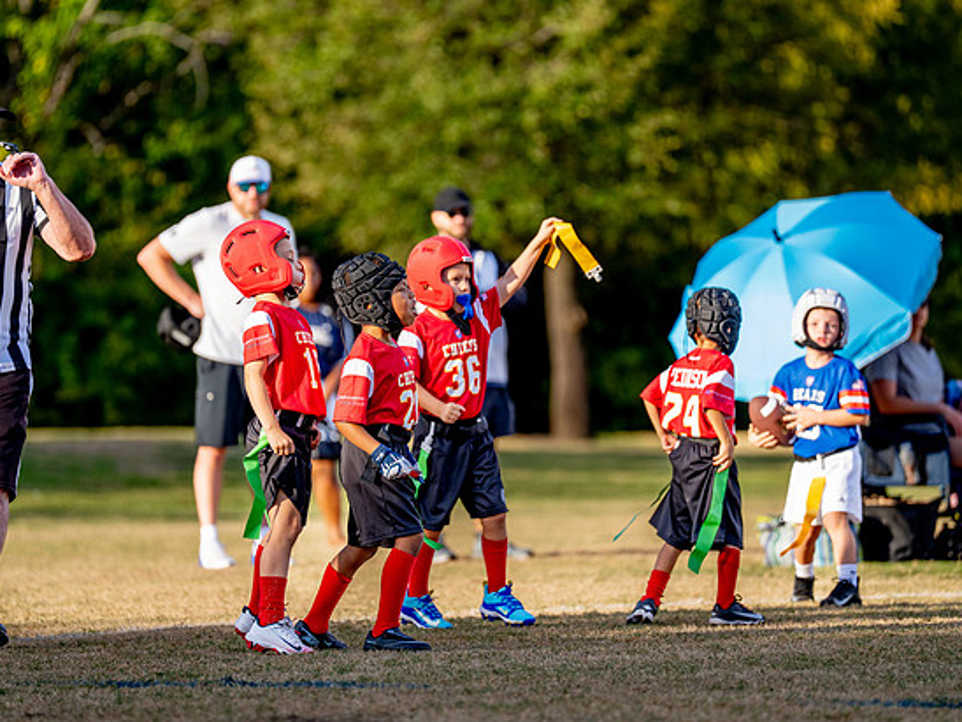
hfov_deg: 7.9
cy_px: 332
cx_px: 465
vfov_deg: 5.9
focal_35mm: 250
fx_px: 6948
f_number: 2.8
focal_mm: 200
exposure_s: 1/1600
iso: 250
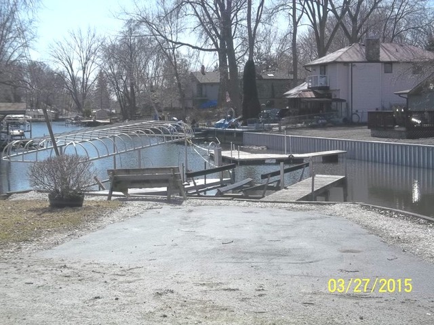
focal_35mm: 63
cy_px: 162
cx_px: 217
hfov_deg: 30.7
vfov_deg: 23.3
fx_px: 790
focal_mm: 11.2
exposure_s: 1/500
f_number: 5.6
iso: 80
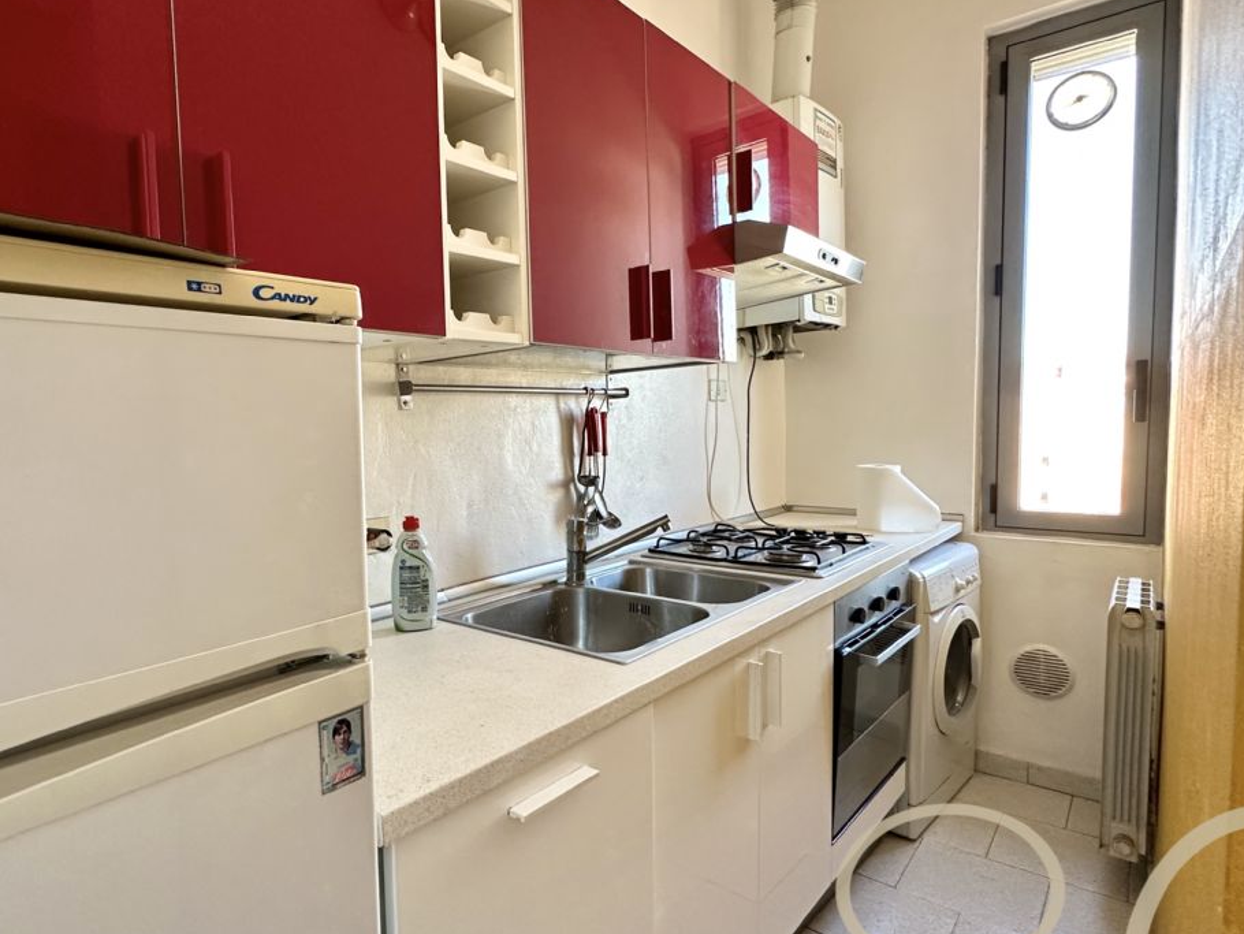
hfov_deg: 80.9
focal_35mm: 20
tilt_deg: -4.0
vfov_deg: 66.0
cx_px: 506
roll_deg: +2.2
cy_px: 477
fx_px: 719
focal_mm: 2.22
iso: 250
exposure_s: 1/99
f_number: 2.2
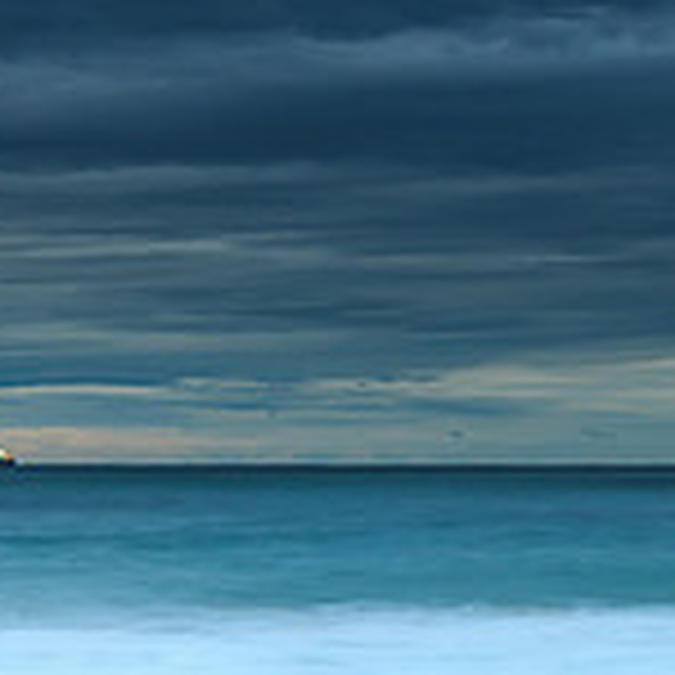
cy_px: 461
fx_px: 2405
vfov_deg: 15.9
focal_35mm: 109
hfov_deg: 15.9
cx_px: 554
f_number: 5
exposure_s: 4
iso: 200
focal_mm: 22
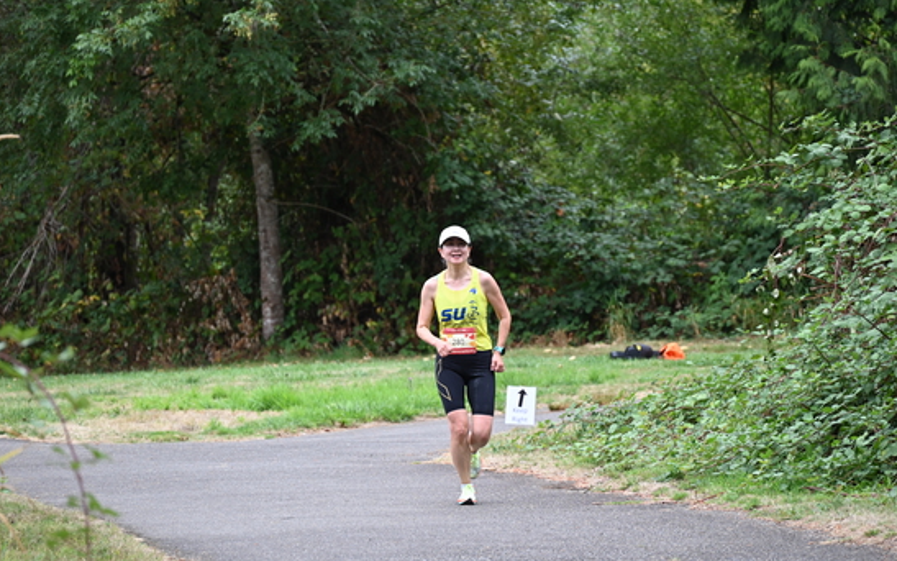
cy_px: 271
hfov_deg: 10.2
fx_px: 5012
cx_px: 449
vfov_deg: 6.4
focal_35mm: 205
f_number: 6.3
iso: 500
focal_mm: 200
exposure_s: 1/250
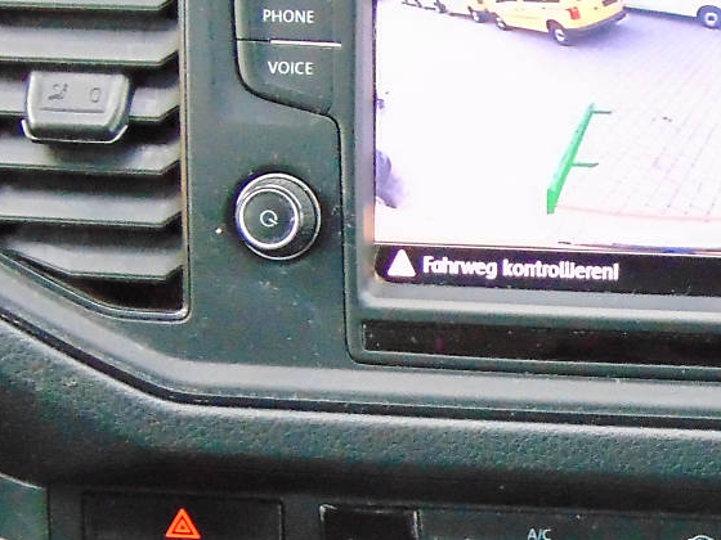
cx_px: 660
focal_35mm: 100
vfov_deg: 14.6
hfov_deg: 19.3
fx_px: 2083
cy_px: 514
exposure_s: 1/40
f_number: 3.2
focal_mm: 6.3
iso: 800
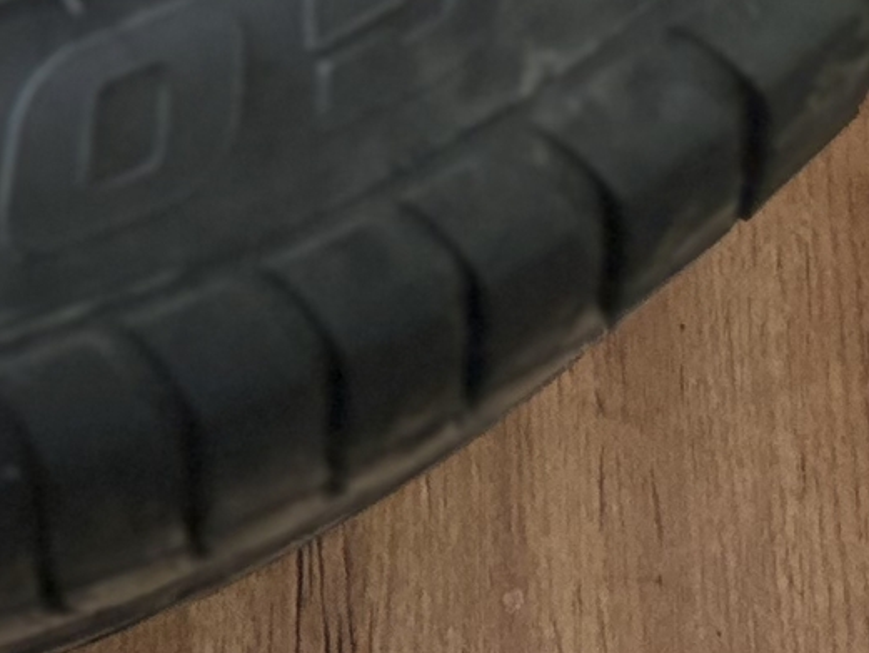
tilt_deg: -59.9
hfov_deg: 12.4
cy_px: -1189
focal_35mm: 151
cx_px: -490
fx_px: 3792
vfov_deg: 8.5
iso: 250
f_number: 1.6
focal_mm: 5.96
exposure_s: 1/60
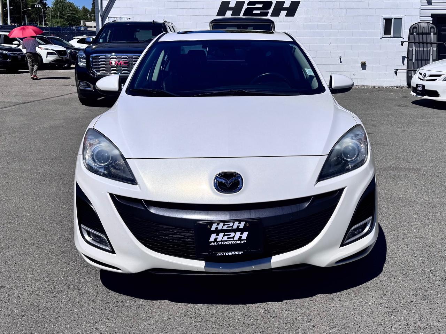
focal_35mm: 24
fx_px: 309
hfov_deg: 71.6
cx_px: 223
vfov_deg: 56.8
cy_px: 167
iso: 80
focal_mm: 6.76
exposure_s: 1/12346
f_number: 1.78
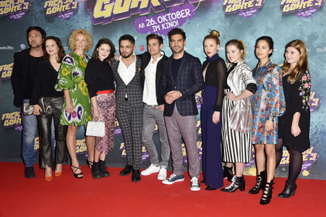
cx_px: 163
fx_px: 281
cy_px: 108
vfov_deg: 42.3
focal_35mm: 31
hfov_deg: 60.3
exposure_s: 1/160
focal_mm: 31
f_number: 7.1
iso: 500
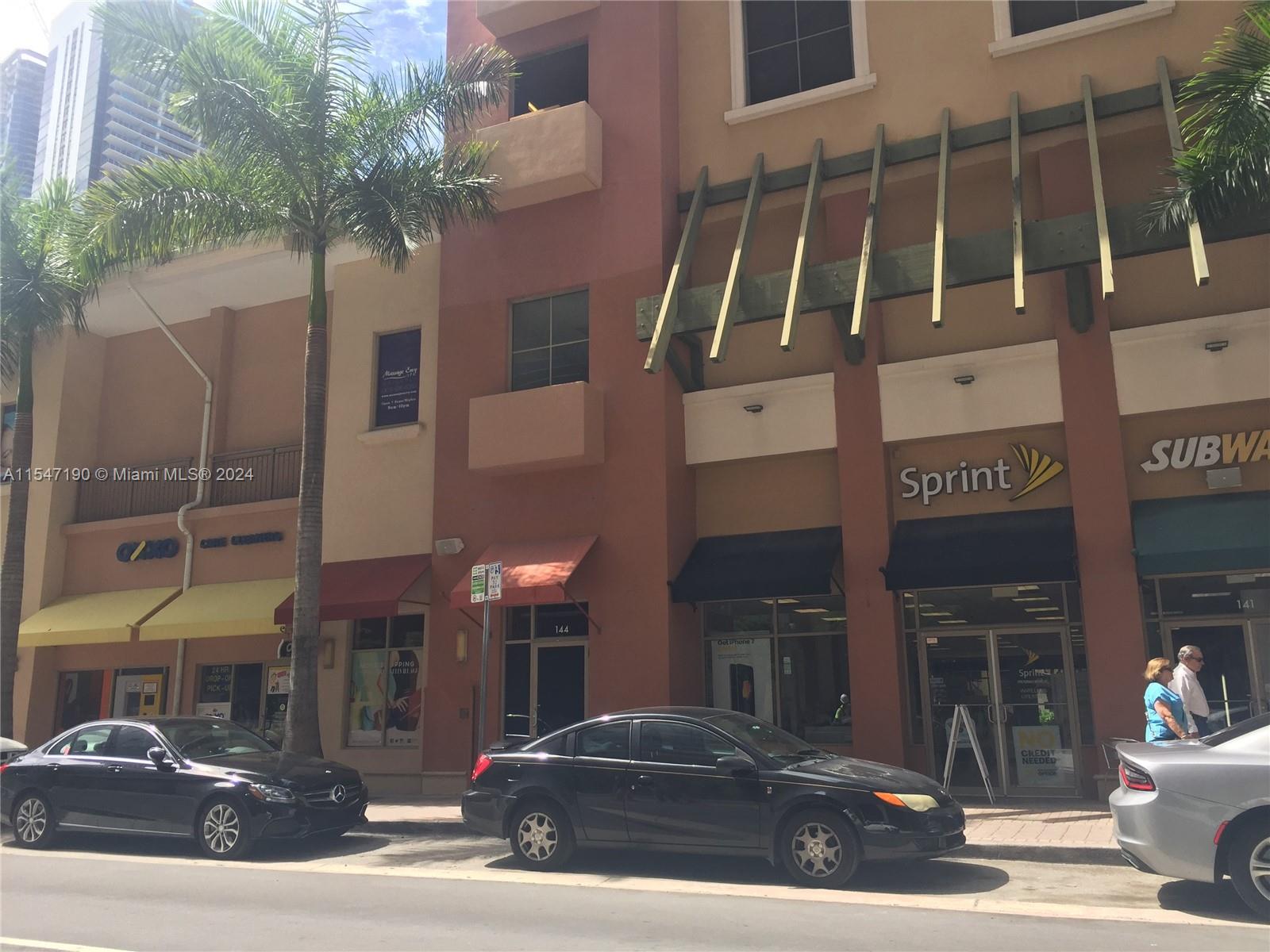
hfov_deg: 61.7
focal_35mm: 29
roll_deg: -0.2
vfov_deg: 48.2
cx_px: 635
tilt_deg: +14.4
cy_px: 476
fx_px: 1064
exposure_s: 1/824
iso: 32
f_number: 2.2
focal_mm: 4.15
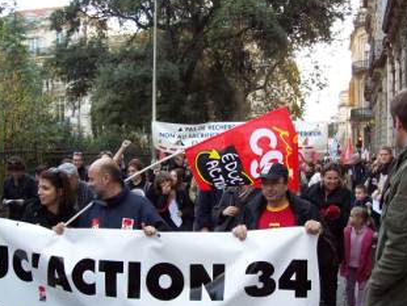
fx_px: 612
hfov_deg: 36.8
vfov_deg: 27.9
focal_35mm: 52
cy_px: 206
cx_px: 204
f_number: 2.7
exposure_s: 1/128
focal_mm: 6
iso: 100
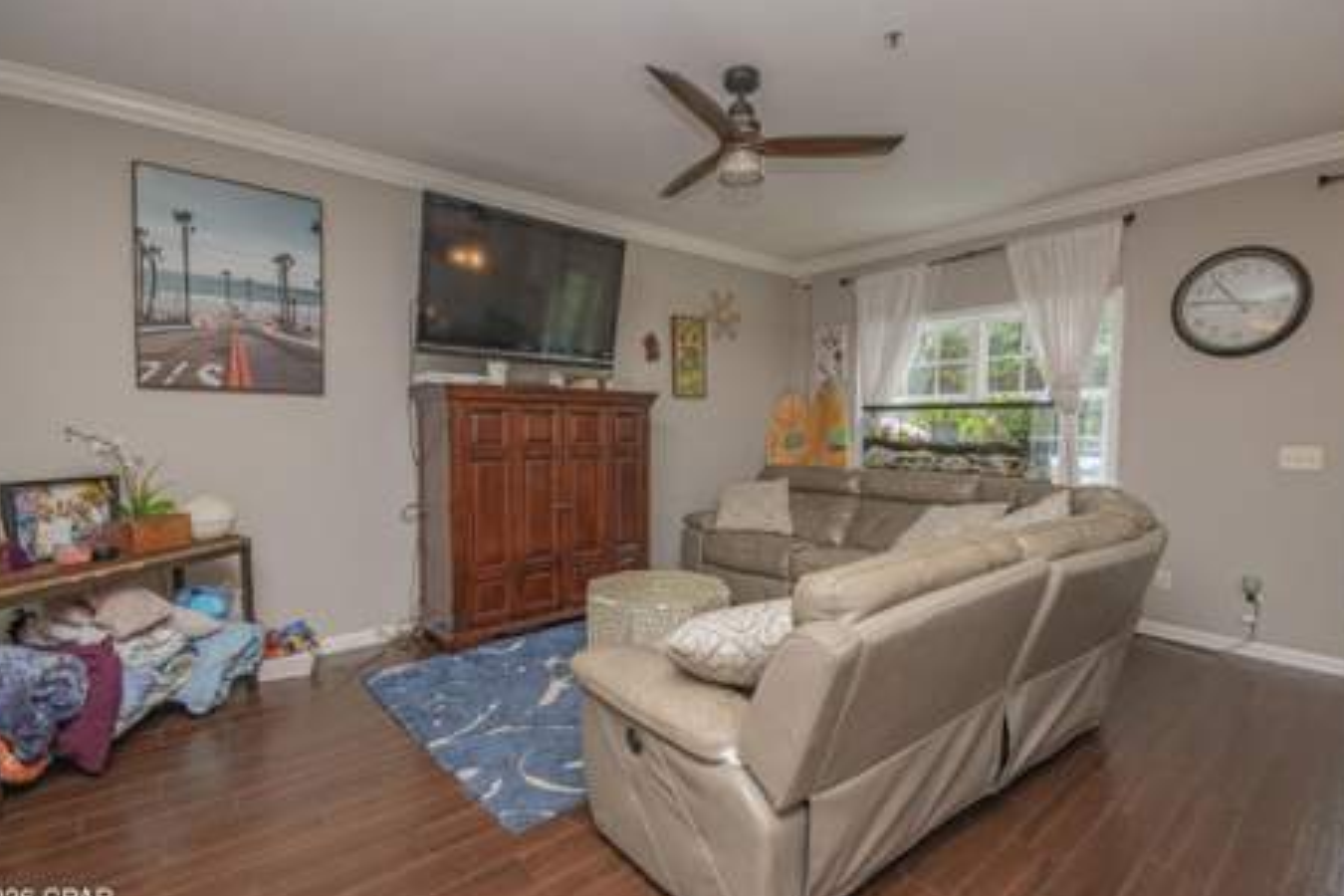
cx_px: 669
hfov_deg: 96.7
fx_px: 597
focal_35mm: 16
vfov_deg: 73.7
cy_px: 464
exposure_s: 1/60
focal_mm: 10
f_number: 11
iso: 800
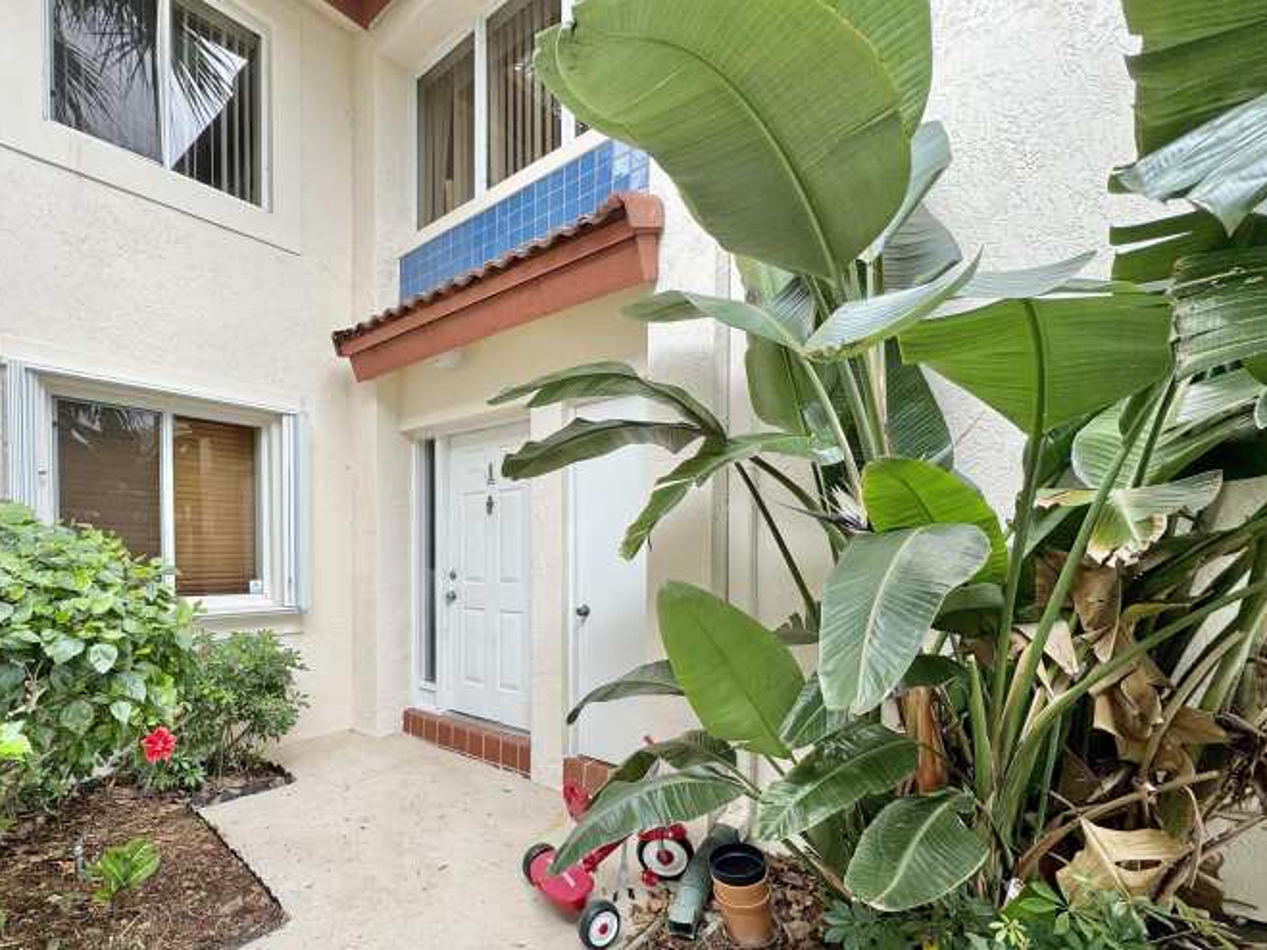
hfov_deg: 90.0
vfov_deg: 73.8
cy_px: 575
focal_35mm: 17
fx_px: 622
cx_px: 515
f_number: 2.2
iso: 64
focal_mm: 2.22
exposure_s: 1/99
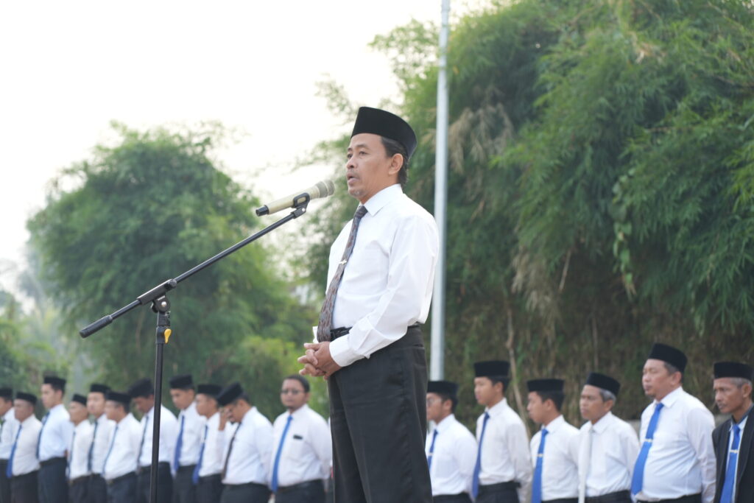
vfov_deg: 16.1
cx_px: 377
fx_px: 1780
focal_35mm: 85
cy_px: 252
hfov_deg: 23.9
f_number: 4.5
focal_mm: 85
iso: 200
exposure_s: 1/125
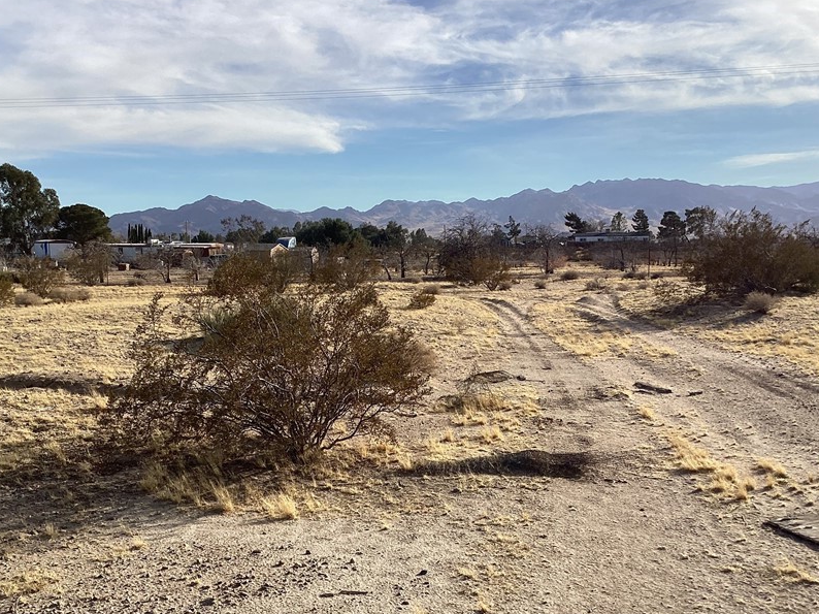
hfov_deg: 46.7
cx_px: 367
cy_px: 387
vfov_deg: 35.7
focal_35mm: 40
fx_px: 946
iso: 25
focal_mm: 3.3
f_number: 2.4
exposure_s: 1/1538
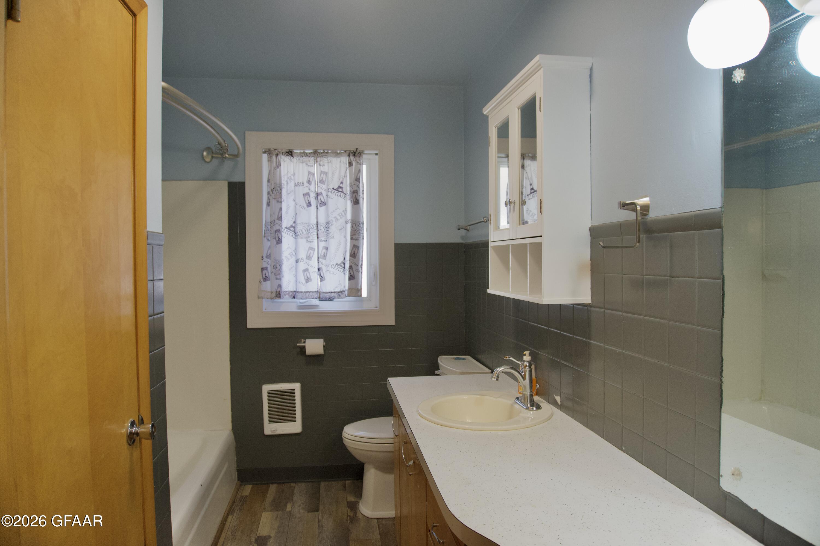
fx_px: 547
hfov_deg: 73.7
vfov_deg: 53.1
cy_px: 273
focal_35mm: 24
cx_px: 410
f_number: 4
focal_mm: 16
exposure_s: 1/160
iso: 1000
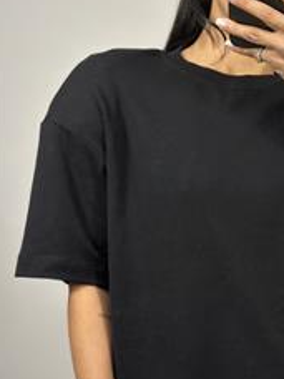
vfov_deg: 22.4
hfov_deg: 16.8
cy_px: 242
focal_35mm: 87
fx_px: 952
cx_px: 249
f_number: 1.78
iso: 160
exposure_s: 1/100
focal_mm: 6.86
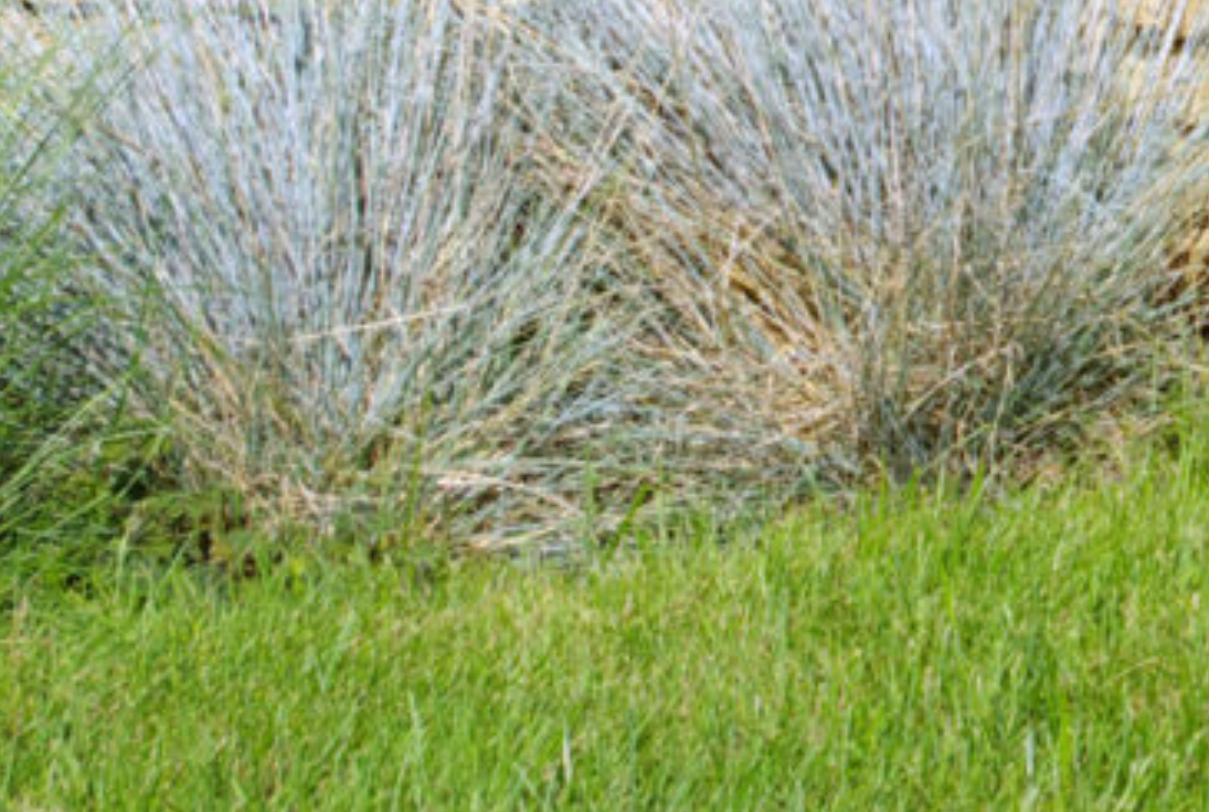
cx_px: 1915
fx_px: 9123
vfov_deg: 5.0
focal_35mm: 271
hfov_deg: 7.4
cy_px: -822
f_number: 8
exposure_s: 1/250
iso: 100
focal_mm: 43
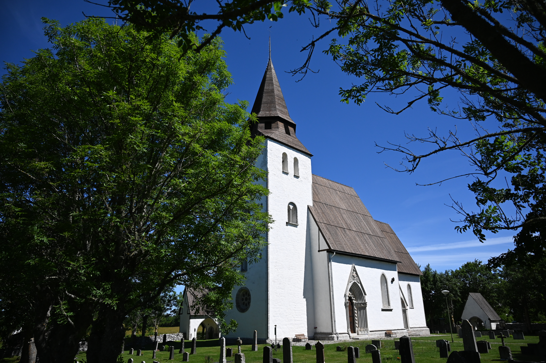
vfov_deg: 53.1
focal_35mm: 24
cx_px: 273
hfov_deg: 73.8
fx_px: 364
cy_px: 182
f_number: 4.5
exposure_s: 1/8000
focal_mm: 24
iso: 800
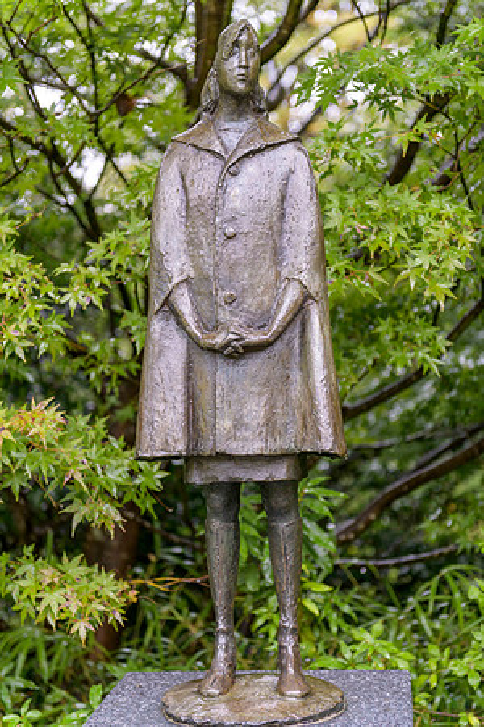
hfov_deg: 19.5
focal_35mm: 70
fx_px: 1412
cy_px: 364
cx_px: 242
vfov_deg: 28.8
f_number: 2.8
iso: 180
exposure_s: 1/160
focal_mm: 70
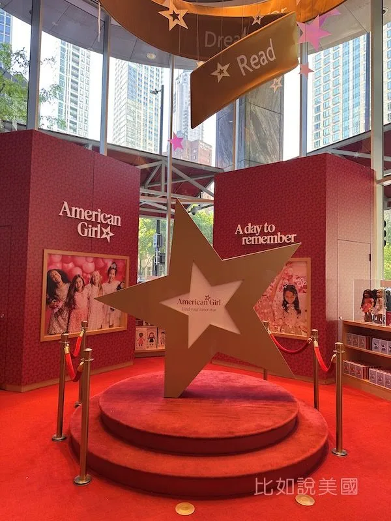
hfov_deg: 56.8
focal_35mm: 24
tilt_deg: +5.8
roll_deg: -1.9
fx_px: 361
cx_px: 196
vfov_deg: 71.6
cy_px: 260
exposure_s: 1/132
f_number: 1.78
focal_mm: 6.86
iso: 100
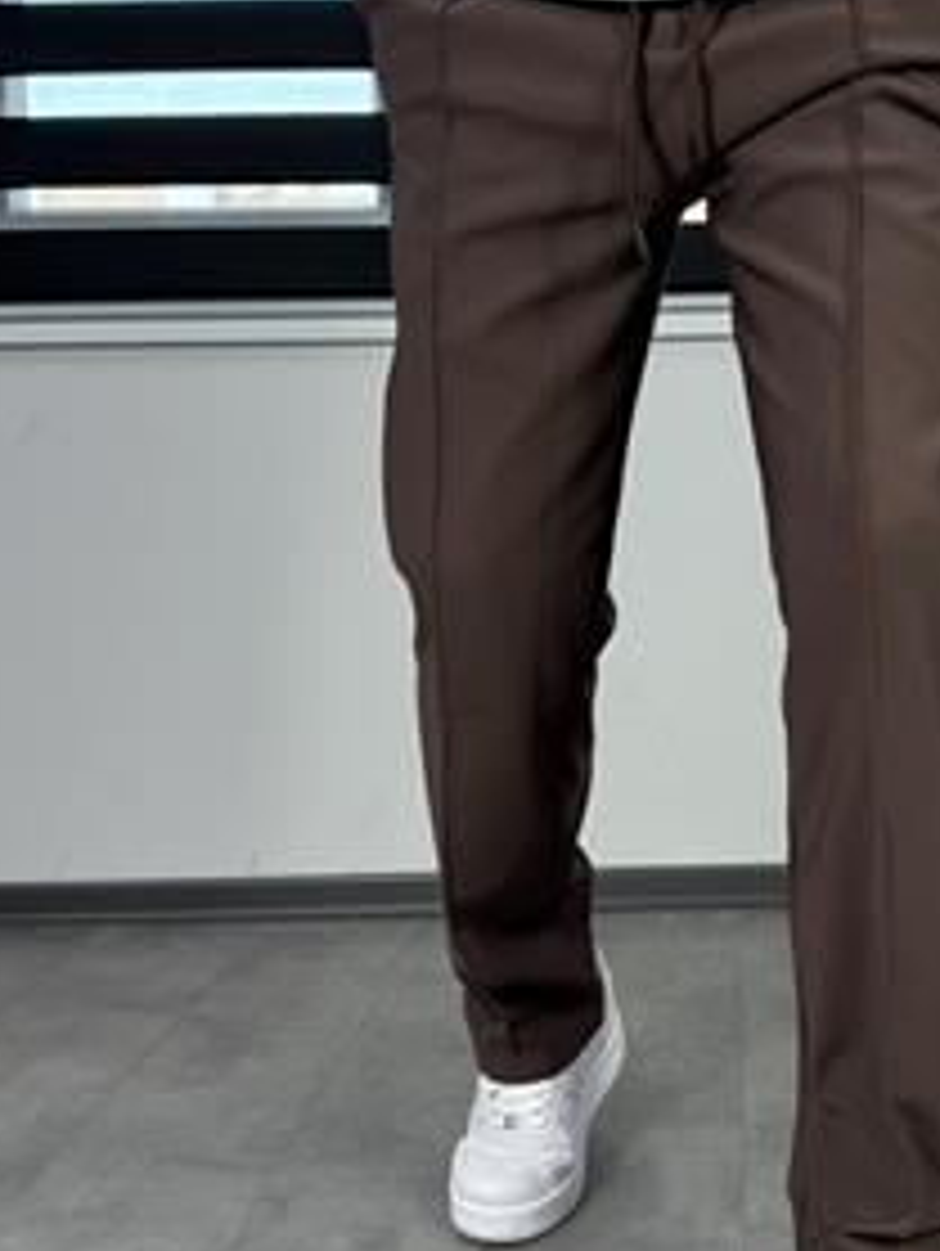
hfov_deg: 30.9
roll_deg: +0.0
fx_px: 1663
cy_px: 493
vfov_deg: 41.0
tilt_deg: -3.5
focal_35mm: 46
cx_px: 720
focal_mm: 6.86
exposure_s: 1/100
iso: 80
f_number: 1.78
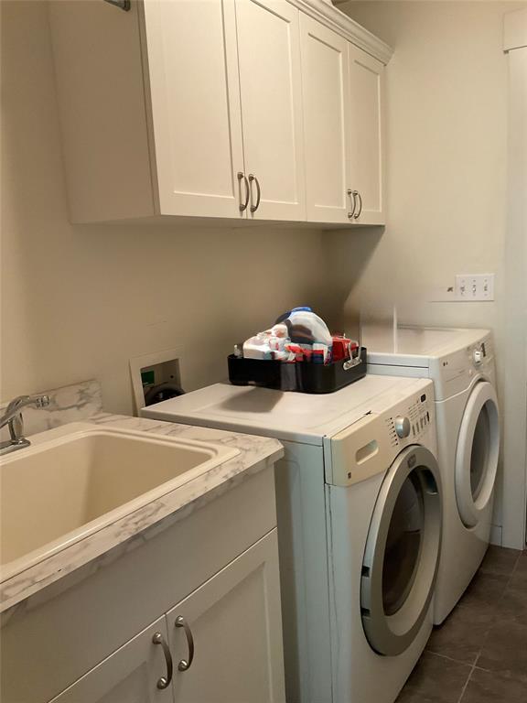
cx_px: 264
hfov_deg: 48.2
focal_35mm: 29
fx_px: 589
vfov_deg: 61.7
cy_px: 352
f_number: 1.8
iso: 160
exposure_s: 1/60
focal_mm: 3
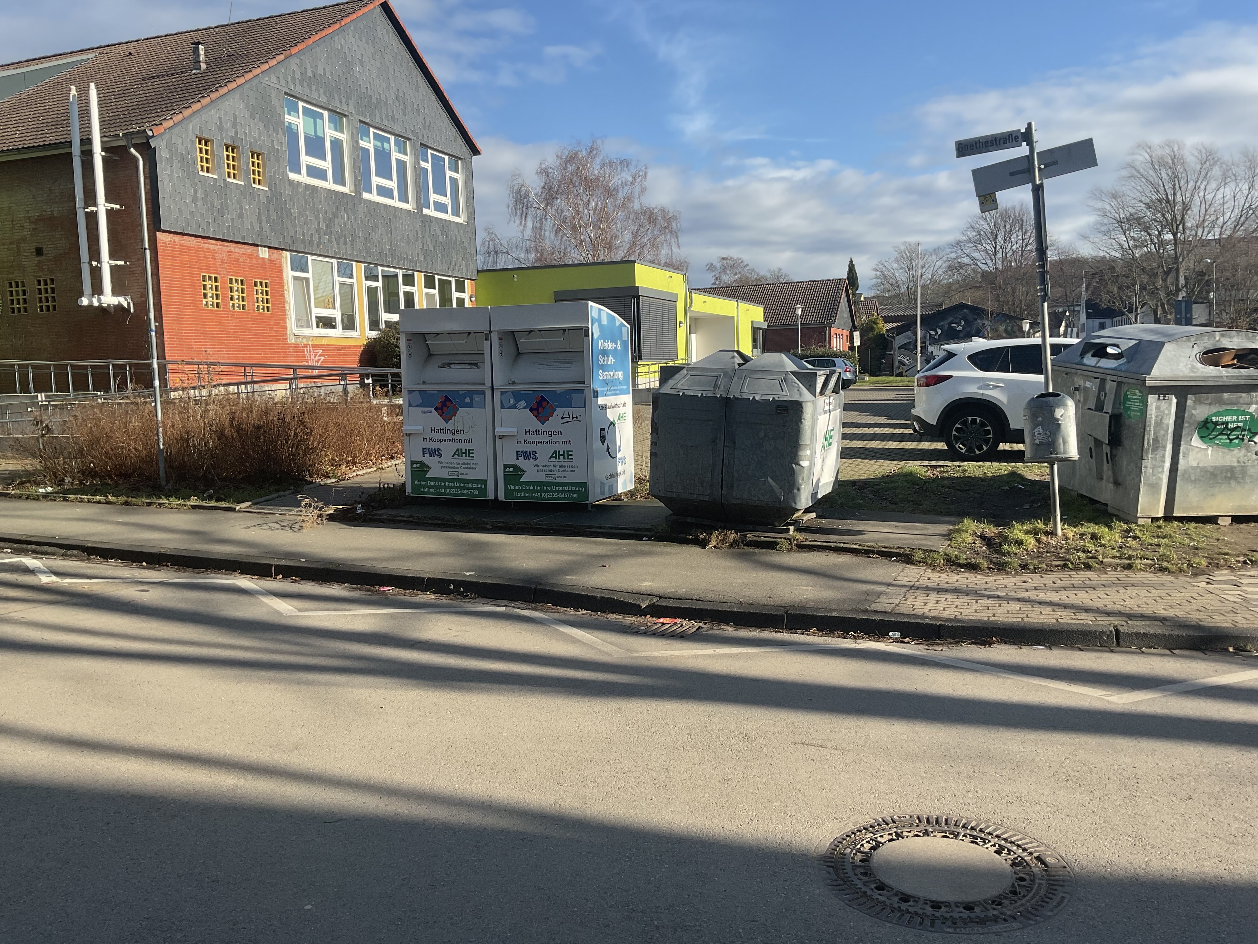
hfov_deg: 61.7
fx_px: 1054
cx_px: 629
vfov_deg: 48.2
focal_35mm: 29
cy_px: 472
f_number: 1.8
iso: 16
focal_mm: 3
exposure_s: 1/1250
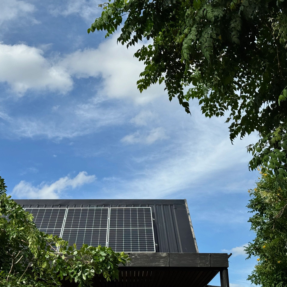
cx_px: 130
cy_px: 143
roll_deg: -0.4
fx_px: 535
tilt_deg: +24.9
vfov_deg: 30.0
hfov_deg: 30.0
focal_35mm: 57
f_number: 1.78
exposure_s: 1/7092
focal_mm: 6.76
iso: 64
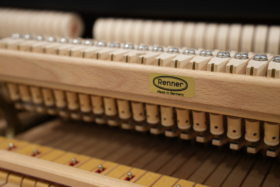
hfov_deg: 41.1
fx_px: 373
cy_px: 94
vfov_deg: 28.1
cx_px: 140
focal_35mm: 48
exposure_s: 1/50
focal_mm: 32
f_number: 2.8
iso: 640
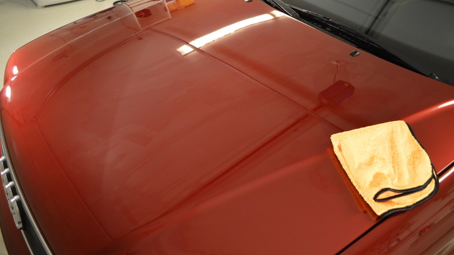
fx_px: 349
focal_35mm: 29
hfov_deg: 66.1
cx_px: 232
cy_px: 115
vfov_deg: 40.1
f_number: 3.5
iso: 400
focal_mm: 18
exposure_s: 1/40
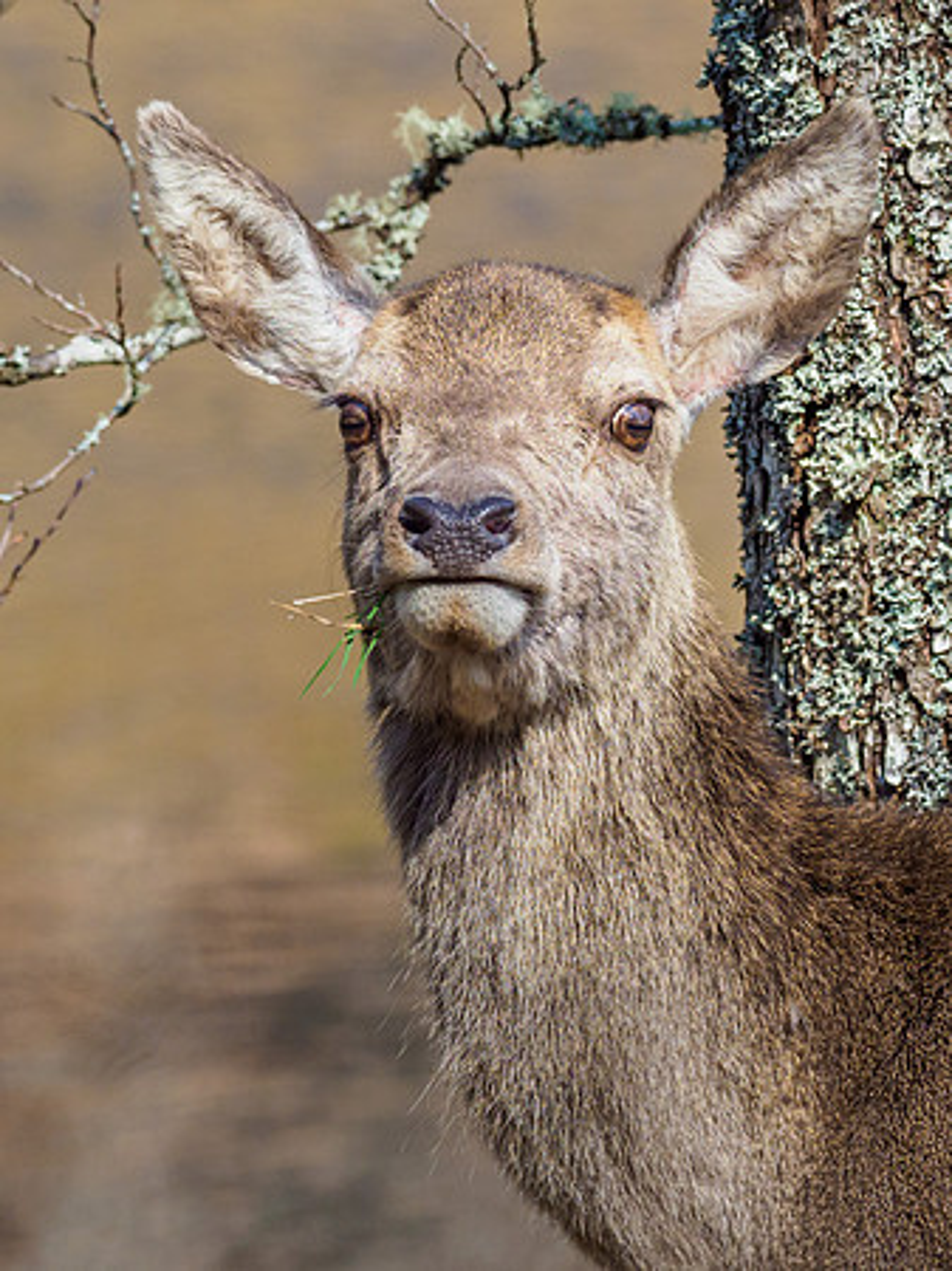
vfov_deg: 1.8
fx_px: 41388
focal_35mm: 1128
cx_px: 538
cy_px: 584
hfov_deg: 1.3
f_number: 4.5
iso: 500
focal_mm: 300
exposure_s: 1/1000
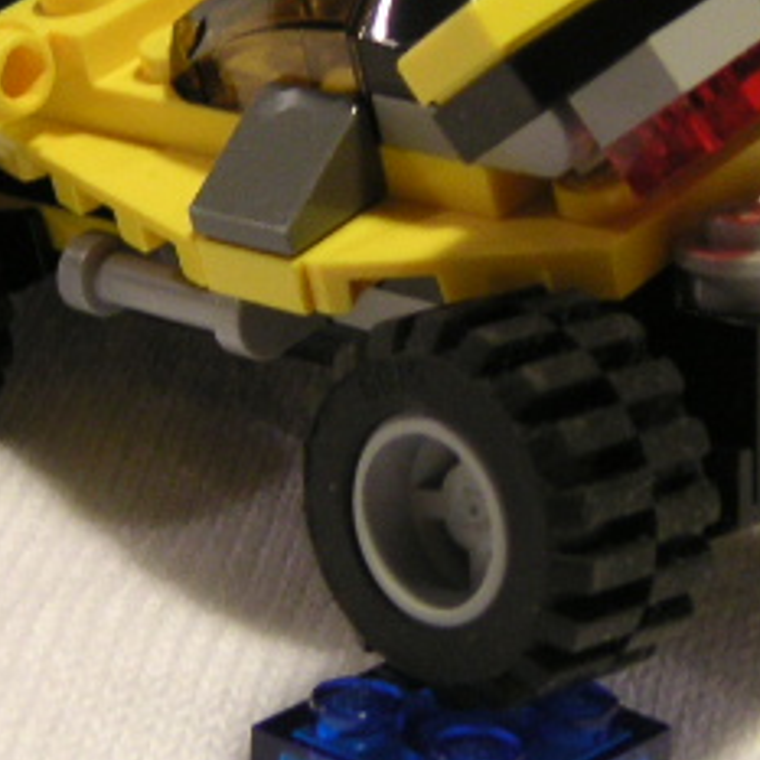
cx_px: 385
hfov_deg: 11.4
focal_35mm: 153
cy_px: 369
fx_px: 3800
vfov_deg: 11.4
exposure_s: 1/4
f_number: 3.2
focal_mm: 8.3
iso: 100
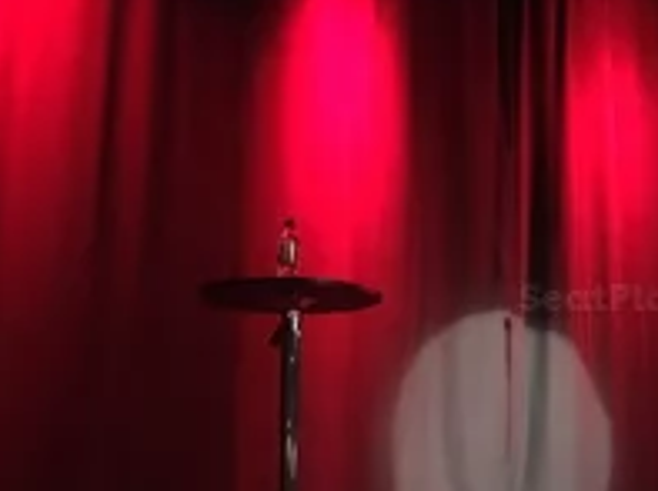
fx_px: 1119
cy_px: 311
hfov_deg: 31.2
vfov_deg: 24.7
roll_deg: +1.2
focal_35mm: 59
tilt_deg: +11.1
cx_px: 598
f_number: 2.2
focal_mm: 4.15
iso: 1250
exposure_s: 1/17
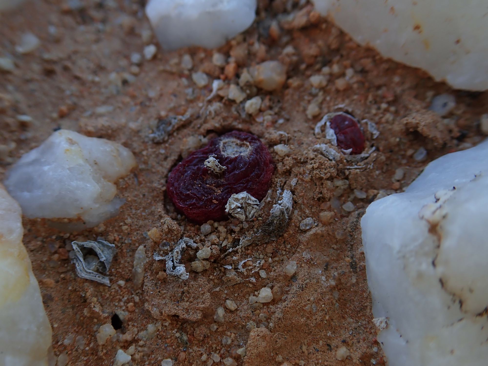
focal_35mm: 30
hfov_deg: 60.0
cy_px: 183
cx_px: 244
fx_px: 423
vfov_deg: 46.8
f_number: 3.2
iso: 100
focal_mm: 5.5
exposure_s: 1/125
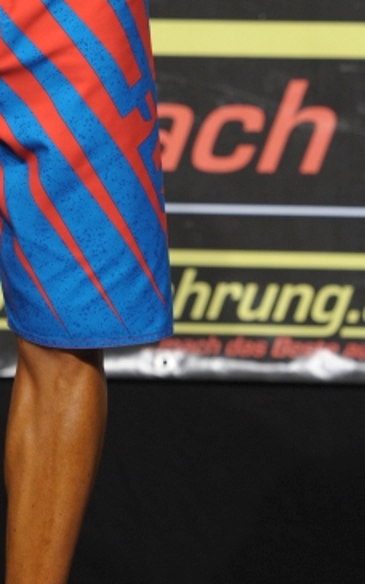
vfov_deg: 4.1
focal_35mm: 506
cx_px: -21
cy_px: 32
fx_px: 8057
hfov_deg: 2.6
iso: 1000
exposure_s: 1/320
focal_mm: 165
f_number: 3.5
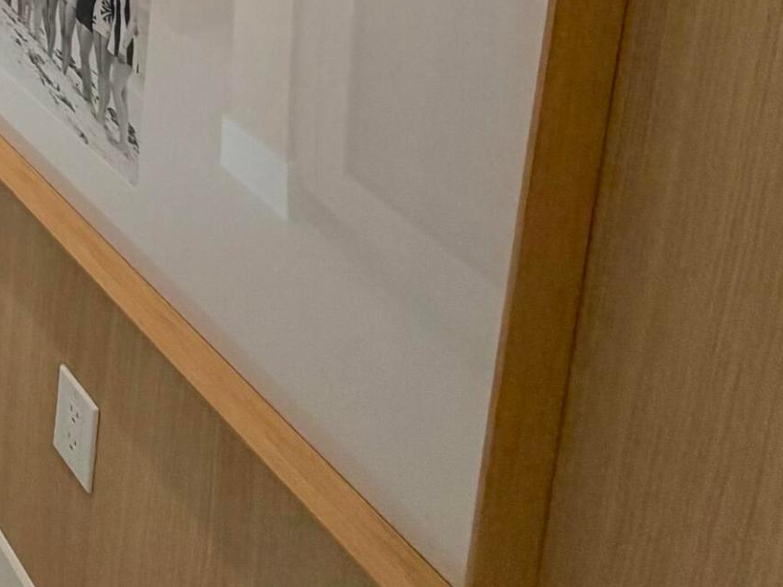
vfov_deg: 23.9
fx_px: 1063
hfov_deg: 28.3
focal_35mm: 47
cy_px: -309
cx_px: -362
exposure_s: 1/120
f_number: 2.2
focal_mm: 2.22
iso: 64
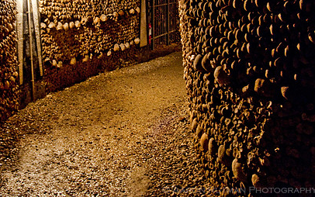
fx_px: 412
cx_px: 104
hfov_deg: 41.3
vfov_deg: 26.5
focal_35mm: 48
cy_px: 48
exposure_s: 1
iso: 200
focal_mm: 22
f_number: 4
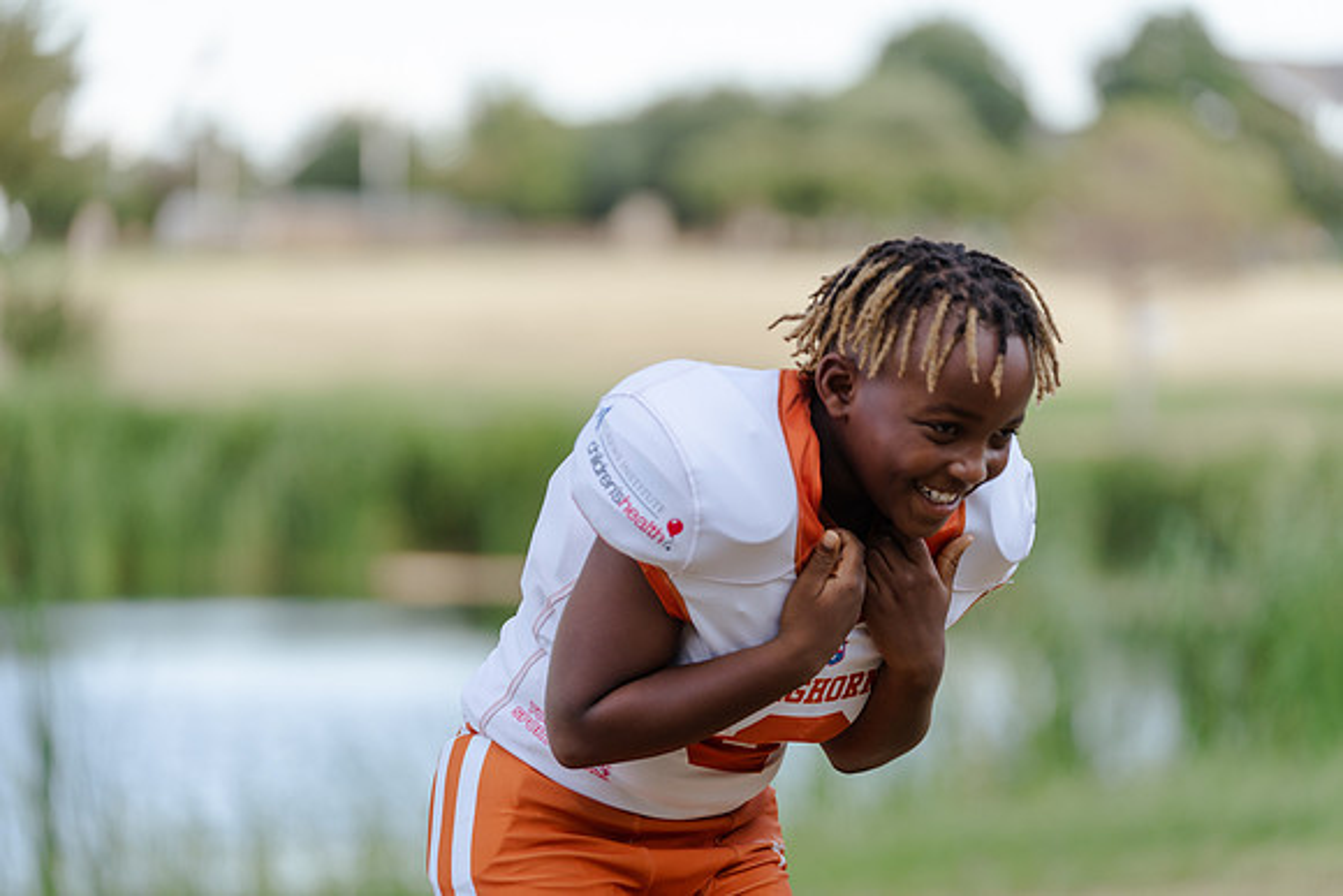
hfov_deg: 13.5
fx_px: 5672
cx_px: 672
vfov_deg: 9.0
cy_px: 448
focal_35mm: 152
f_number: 3.2
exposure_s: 1/320
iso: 125
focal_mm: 152
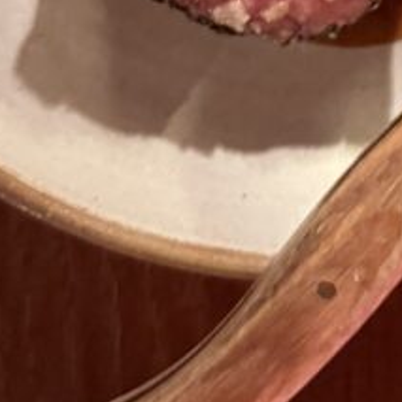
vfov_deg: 15.0
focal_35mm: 102
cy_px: -308
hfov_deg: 16.3
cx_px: 500
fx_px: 1340
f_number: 1.78
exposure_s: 1/17
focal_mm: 6.76
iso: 4000
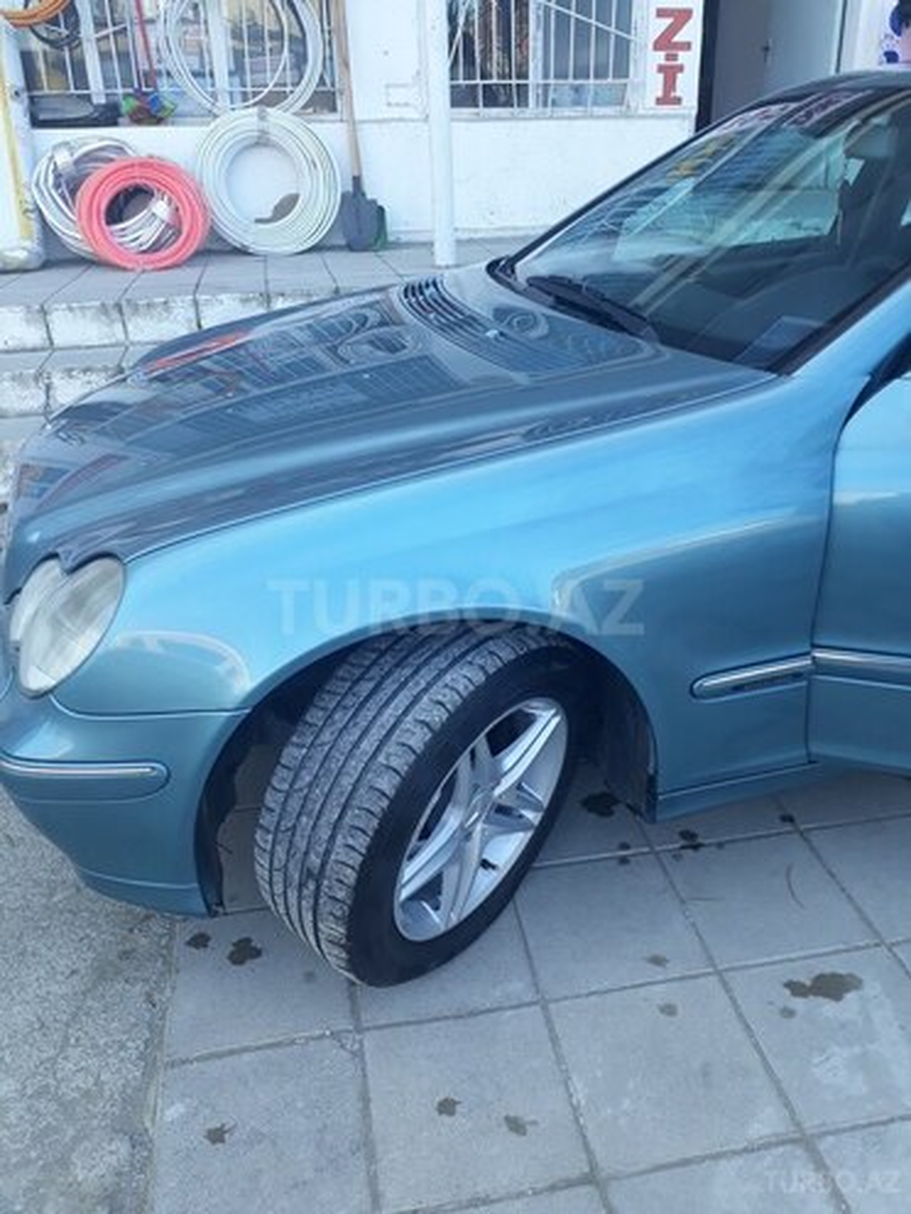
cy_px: 607
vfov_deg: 65.3
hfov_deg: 51.4
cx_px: 456
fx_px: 947
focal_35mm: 27
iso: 40
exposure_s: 1/182
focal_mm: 3.6
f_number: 1.9
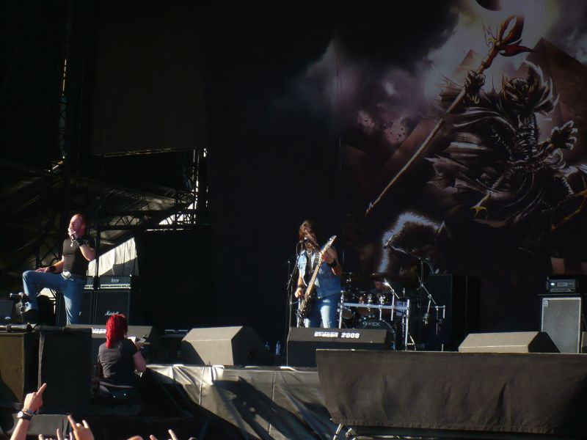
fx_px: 1696
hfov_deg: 19.6
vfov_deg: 14.8
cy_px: 220
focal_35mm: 100
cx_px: 294
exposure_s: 1/160
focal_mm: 16.4
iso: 100
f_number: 5.6
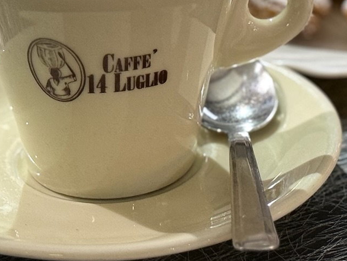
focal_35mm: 154
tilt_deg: -21.6
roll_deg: +0.5
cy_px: 3
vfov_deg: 9.6
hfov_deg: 12.7
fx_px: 1544
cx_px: 307
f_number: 1.78
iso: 250
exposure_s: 1/50
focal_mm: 6.76
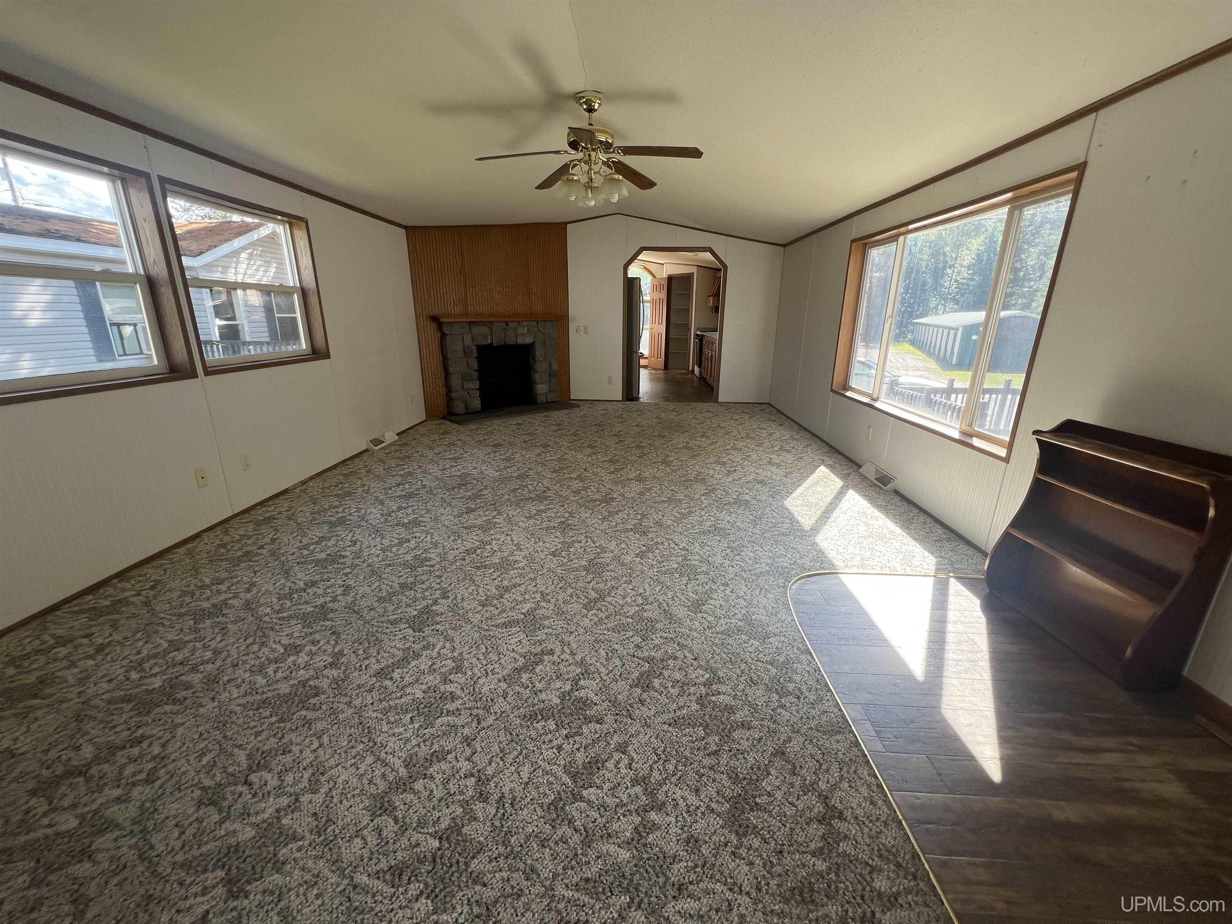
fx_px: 463
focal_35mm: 13
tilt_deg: -16.8
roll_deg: -0.1
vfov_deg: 89.9
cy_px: 462
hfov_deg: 106.2
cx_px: 616
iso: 32
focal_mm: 1.57
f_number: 1.8
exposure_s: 1/115
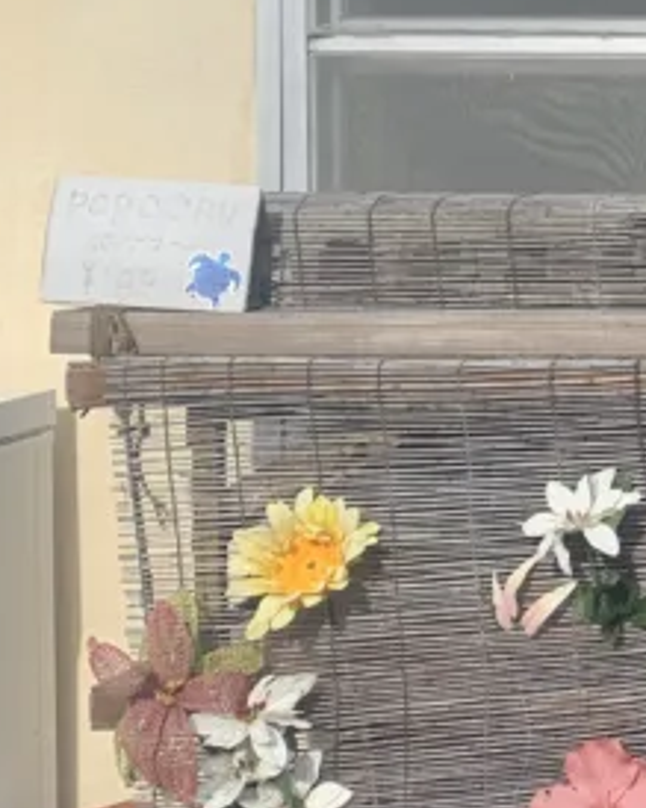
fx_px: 2272
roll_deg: -0.2
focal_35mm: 95
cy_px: 189
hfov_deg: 14.6
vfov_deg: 20.0
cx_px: 1086
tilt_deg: +0.0
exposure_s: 1/1748
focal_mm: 4.25
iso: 25
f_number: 1.8
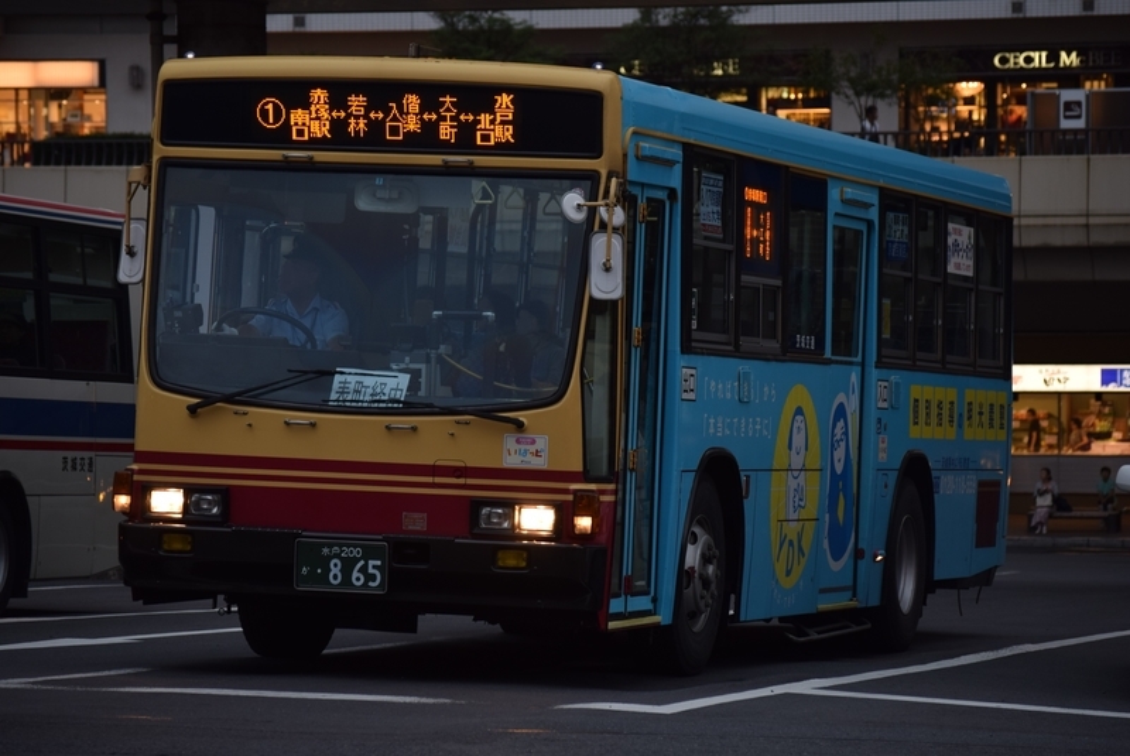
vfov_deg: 8.7
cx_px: 565
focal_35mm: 158
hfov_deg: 13.0
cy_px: 378
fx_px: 4948
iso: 200
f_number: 4.5
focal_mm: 105
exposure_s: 1/60
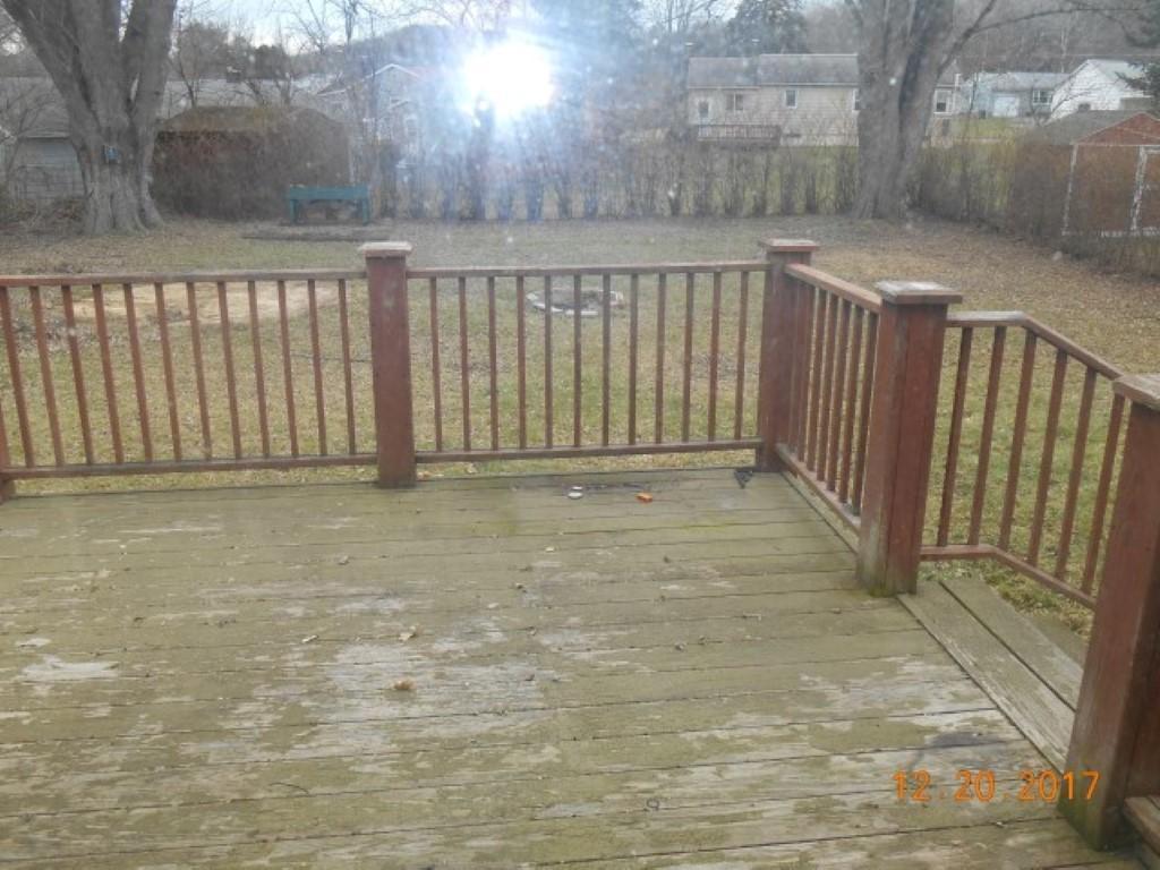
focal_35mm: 31
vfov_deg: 45.4
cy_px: 435
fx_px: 1039
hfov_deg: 58.4
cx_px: 580
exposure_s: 1/80
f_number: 3.6
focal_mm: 5.5
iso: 80
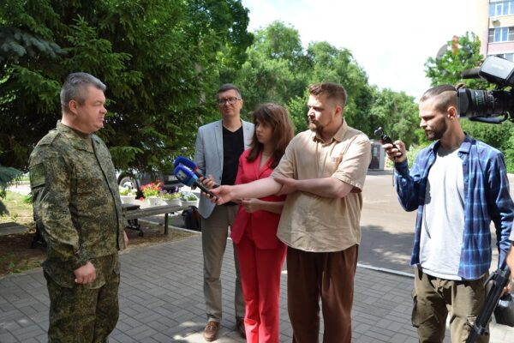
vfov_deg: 47.9
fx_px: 385
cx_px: 257
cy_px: 172
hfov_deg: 67.4
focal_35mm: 27
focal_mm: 18
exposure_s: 1/160
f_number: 7.1
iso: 100
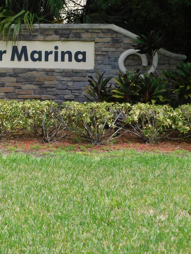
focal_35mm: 85
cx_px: 1
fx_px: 625
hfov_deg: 17.0
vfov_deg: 22.9
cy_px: 88
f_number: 3.7
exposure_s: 1/800
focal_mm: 8
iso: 125
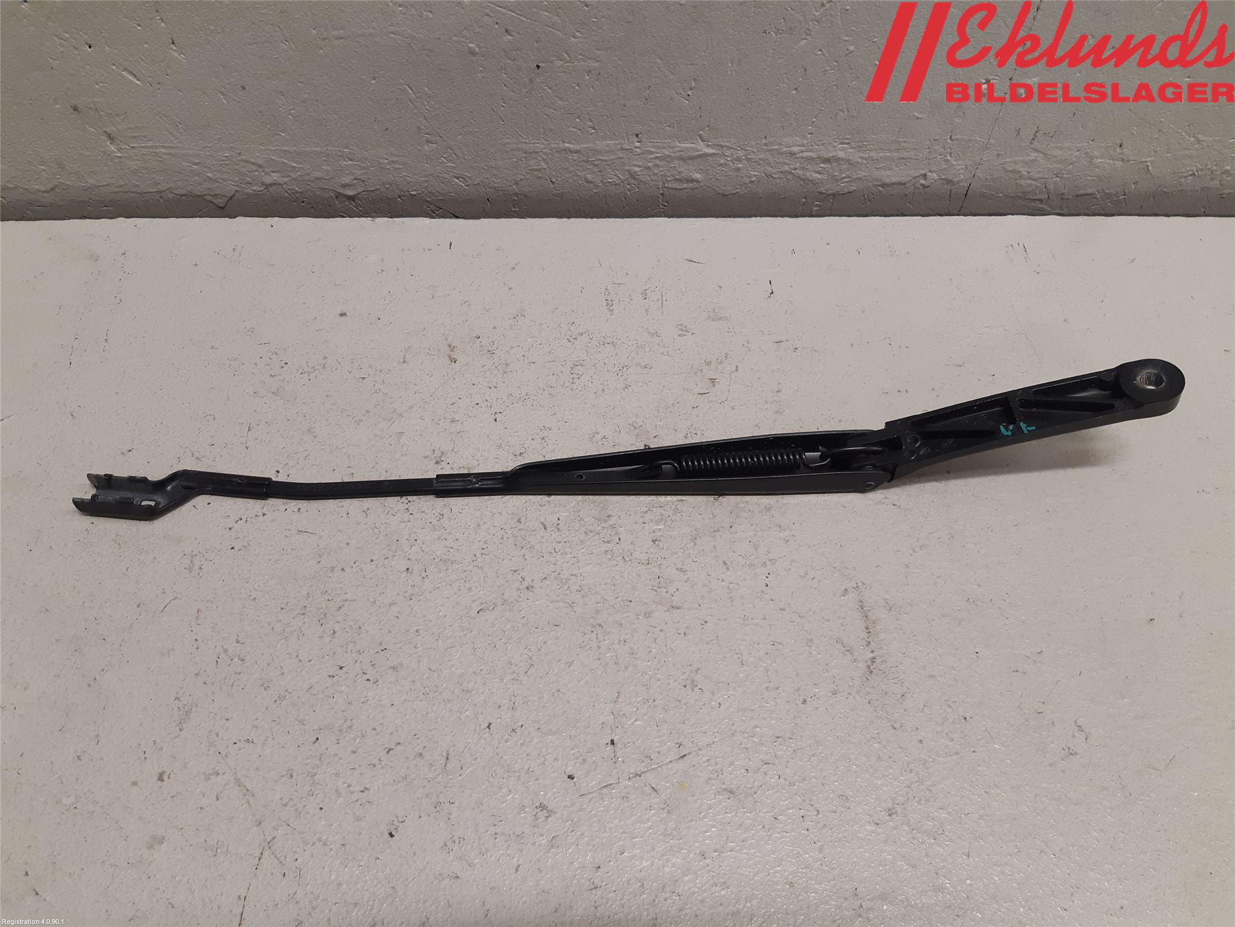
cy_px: 464
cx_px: 618
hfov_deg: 67.3
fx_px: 928
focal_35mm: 26
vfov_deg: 53.1
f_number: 1.7
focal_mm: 3.93
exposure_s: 1/50
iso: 125
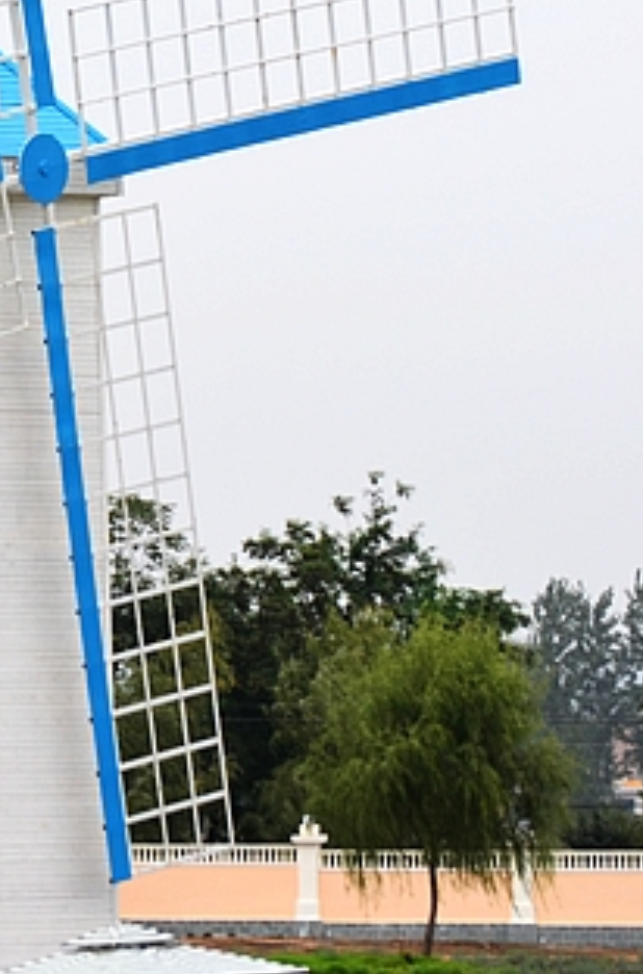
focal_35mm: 404
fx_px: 10896
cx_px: 5
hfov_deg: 3.4
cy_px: 244
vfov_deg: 5.1
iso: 180
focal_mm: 120
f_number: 11
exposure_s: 1/125
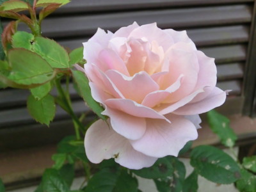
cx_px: 128
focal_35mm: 42
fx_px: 311
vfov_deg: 34.3
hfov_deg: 44.8
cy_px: 96
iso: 250
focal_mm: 7.38
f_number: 4
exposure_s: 1/250
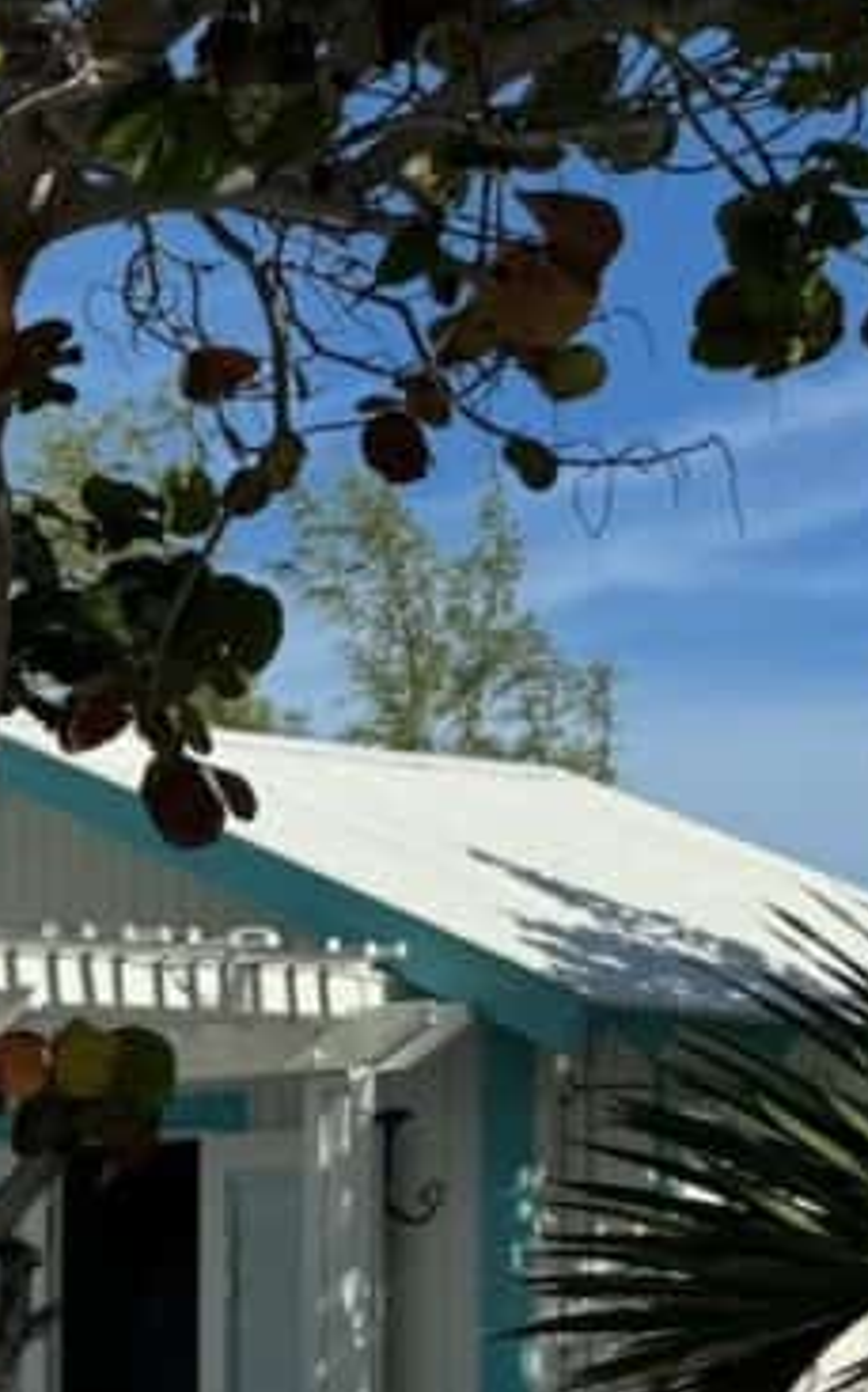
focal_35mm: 71
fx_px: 2690
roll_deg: +1.1
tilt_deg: -1.9
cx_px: -959
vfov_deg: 27.5
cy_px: 1358
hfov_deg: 14.6
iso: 80
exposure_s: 1/7092
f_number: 1.78
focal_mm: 6.76
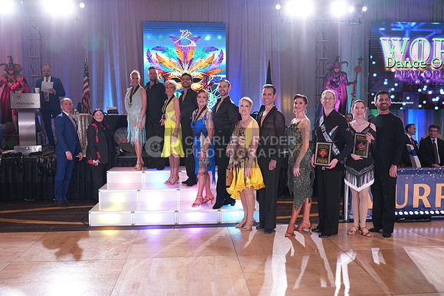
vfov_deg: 38.9
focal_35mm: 34
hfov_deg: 55.8
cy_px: 148
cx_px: 222
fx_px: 419
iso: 2500
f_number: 4
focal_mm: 34
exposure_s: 1/500
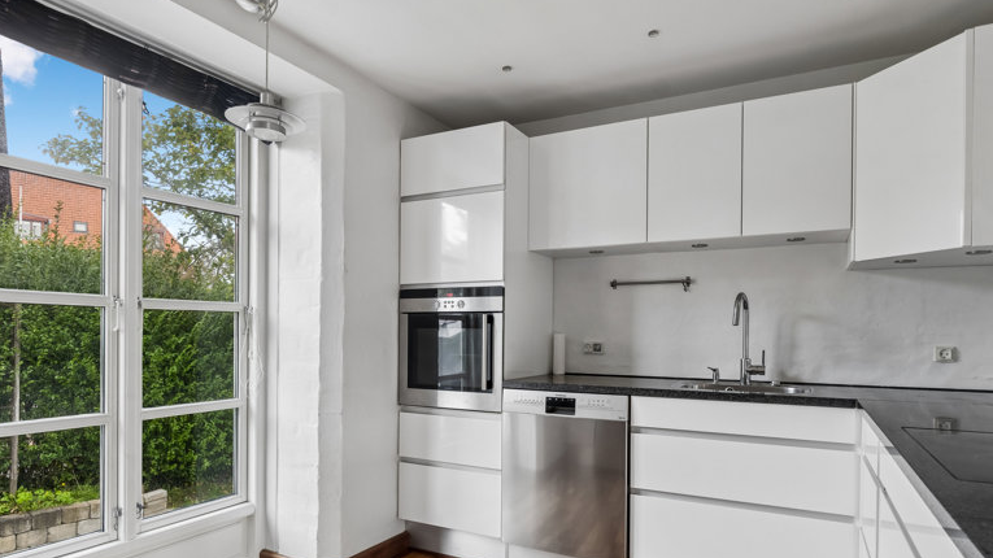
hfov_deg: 78.7
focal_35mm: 23
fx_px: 605
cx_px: 495
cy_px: 338
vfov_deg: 49.2
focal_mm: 14
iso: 200
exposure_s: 1/4
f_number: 8
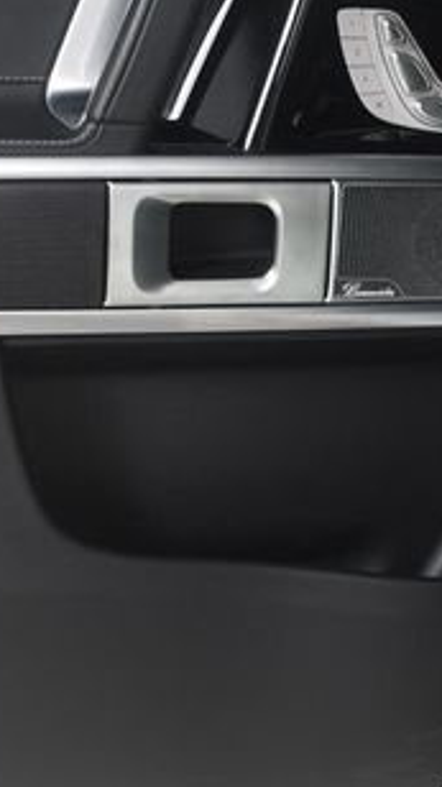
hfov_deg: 16.3
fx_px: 1544
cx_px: 207
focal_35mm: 74
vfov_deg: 28.5
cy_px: 314
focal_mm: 23
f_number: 4.5
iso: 100
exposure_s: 1/160
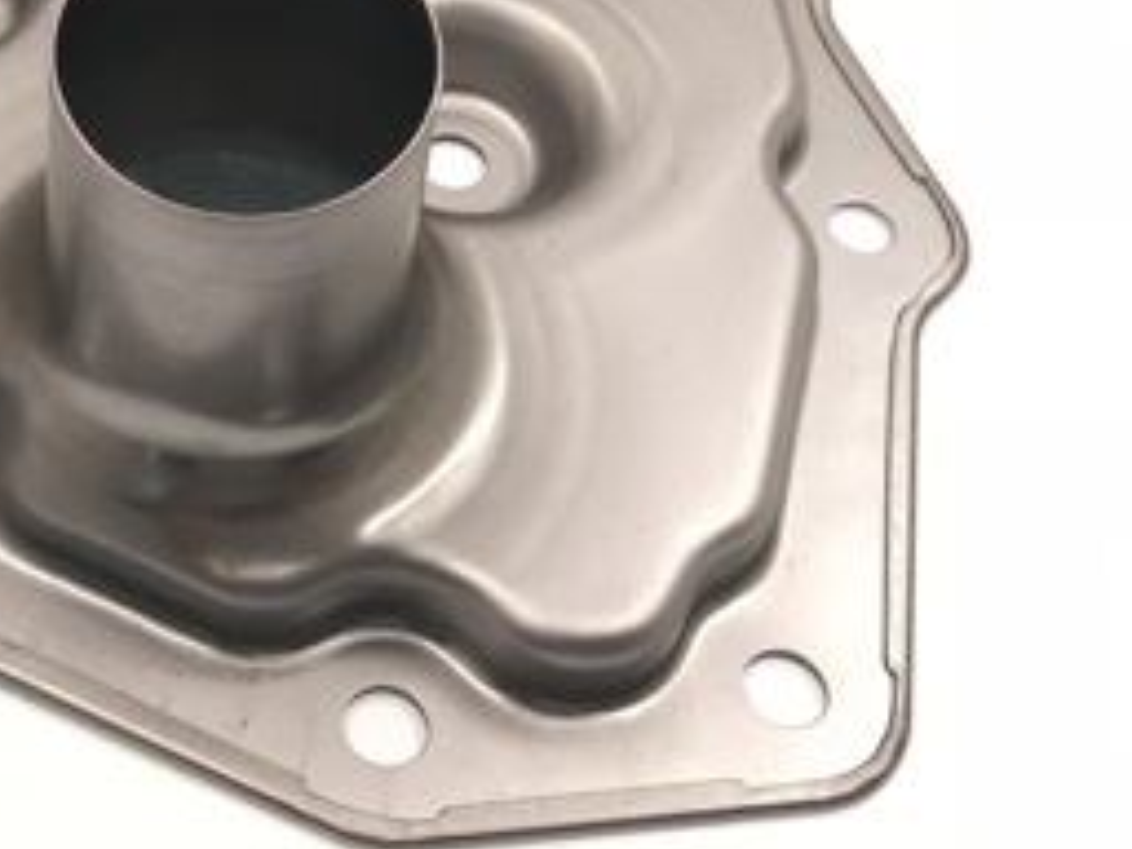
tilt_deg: -49.4
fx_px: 2289
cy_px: 42
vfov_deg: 20.5
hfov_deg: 27.2
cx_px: 212
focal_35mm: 70
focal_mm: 3.99
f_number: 1.8
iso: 20
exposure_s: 1/273
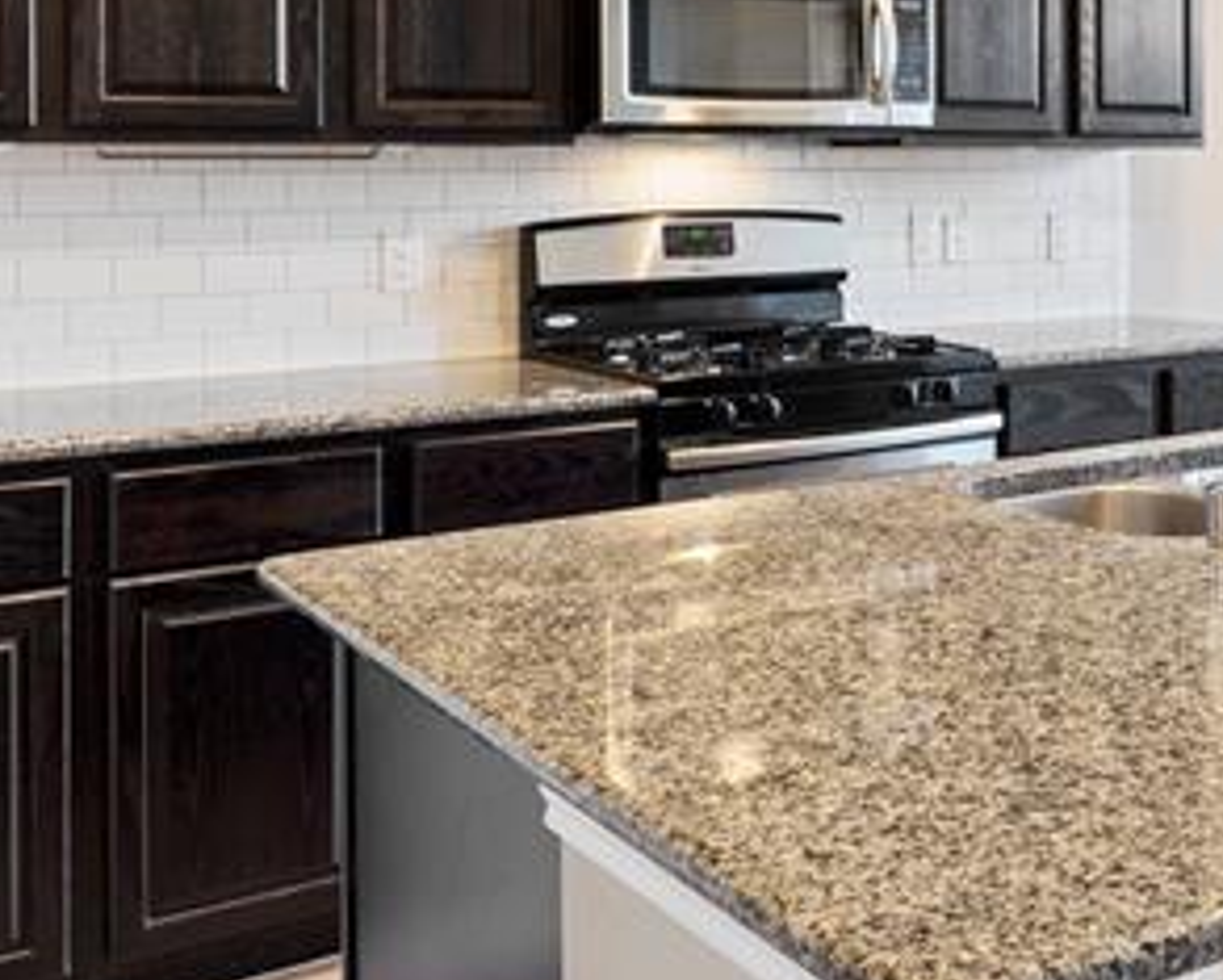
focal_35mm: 46
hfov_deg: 38.6
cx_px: 1001
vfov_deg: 31.4
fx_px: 1666
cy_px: 113
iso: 160
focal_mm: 14
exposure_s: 2
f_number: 11
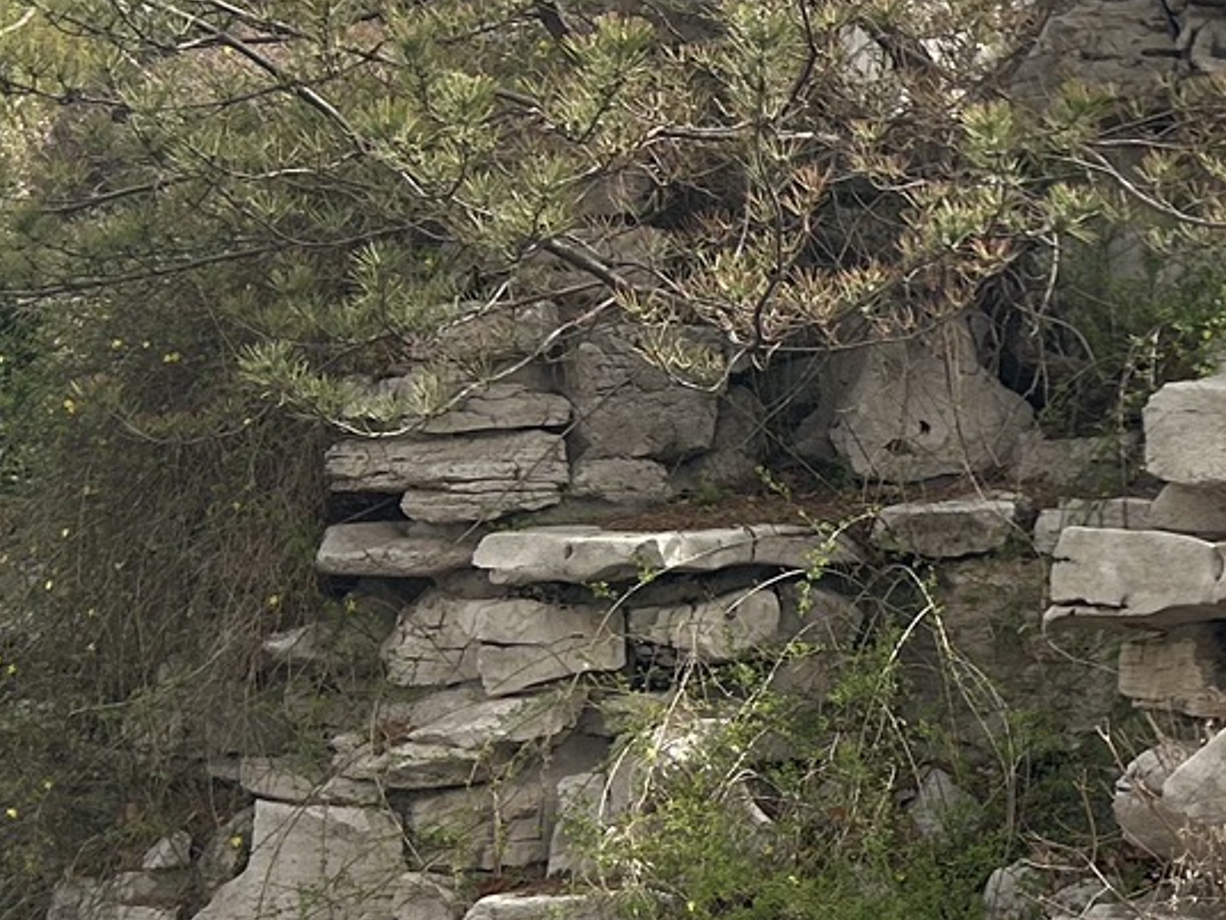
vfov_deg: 15.2
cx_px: 1615
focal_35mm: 97
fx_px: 3435
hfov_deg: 18.7
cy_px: 217
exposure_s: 1/2841
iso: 50
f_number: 1.5
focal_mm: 5.7
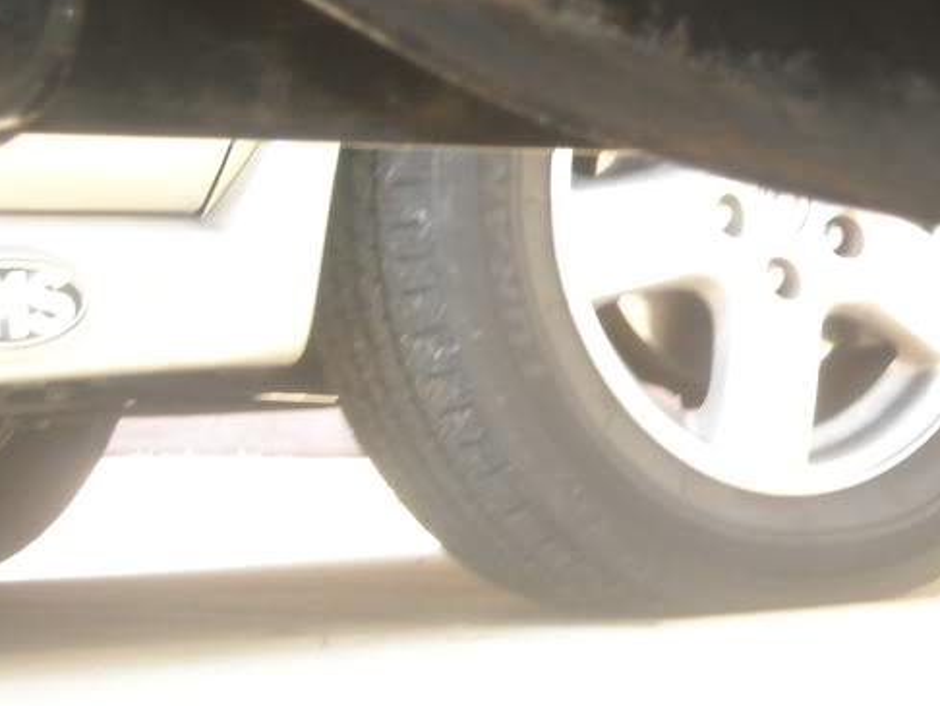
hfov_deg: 12.2
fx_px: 4347
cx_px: 880
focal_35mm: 160
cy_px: 87
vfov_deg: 9.3
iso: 200
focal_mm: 12.3
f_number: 3.9
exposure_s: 1/125
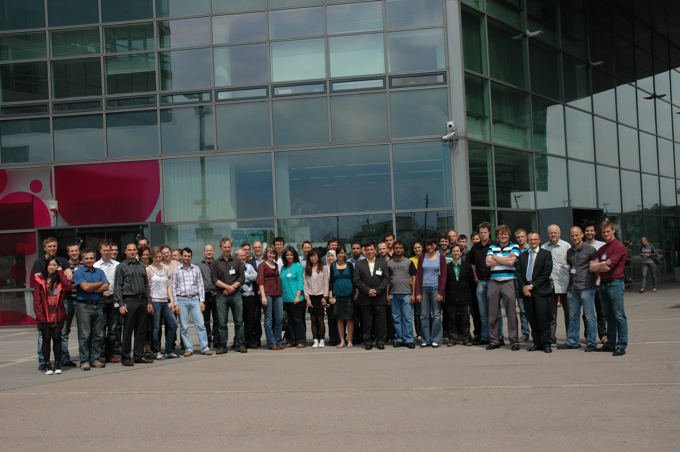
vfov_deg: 33.0
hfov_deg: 48.0
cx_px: 340
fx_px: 764
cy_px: 226
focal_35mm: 40
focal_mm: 27
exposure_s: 1/500
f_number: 8
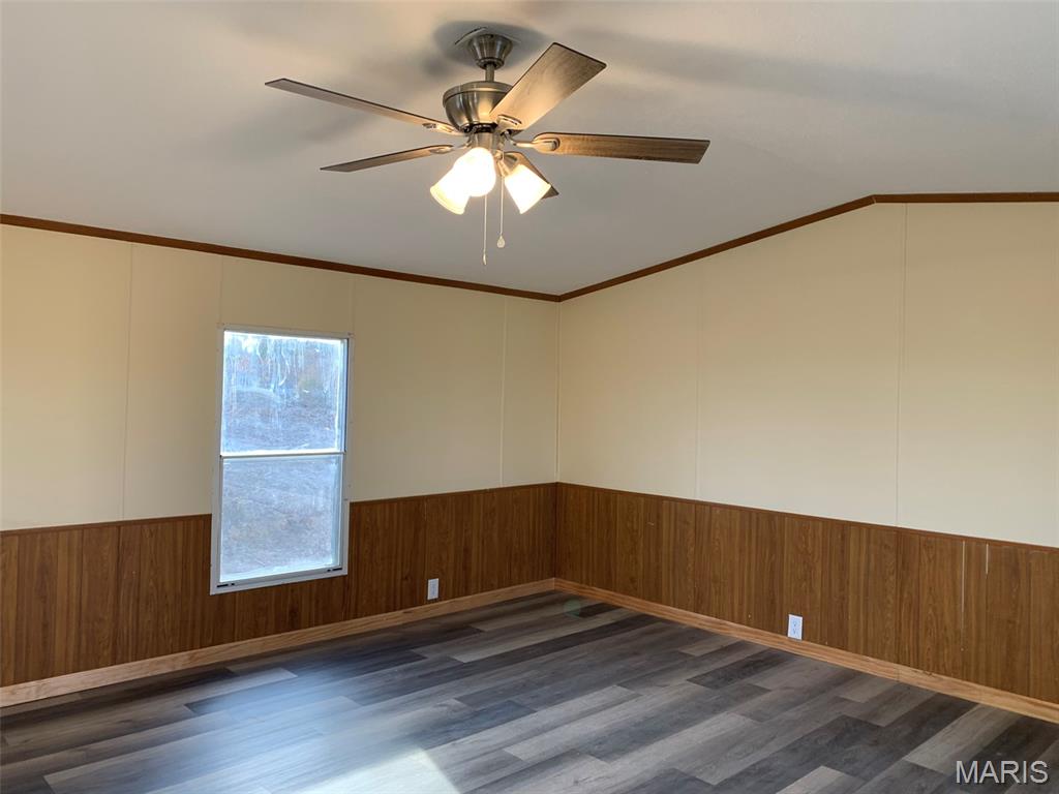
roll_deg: -0.9
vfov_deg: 53.1
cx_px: 530
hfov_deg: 67.3
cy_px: 397
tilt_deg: +0.2
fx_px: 795
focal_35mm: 26
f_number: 1.8
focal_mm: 4.25
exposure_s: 1/60
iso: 50
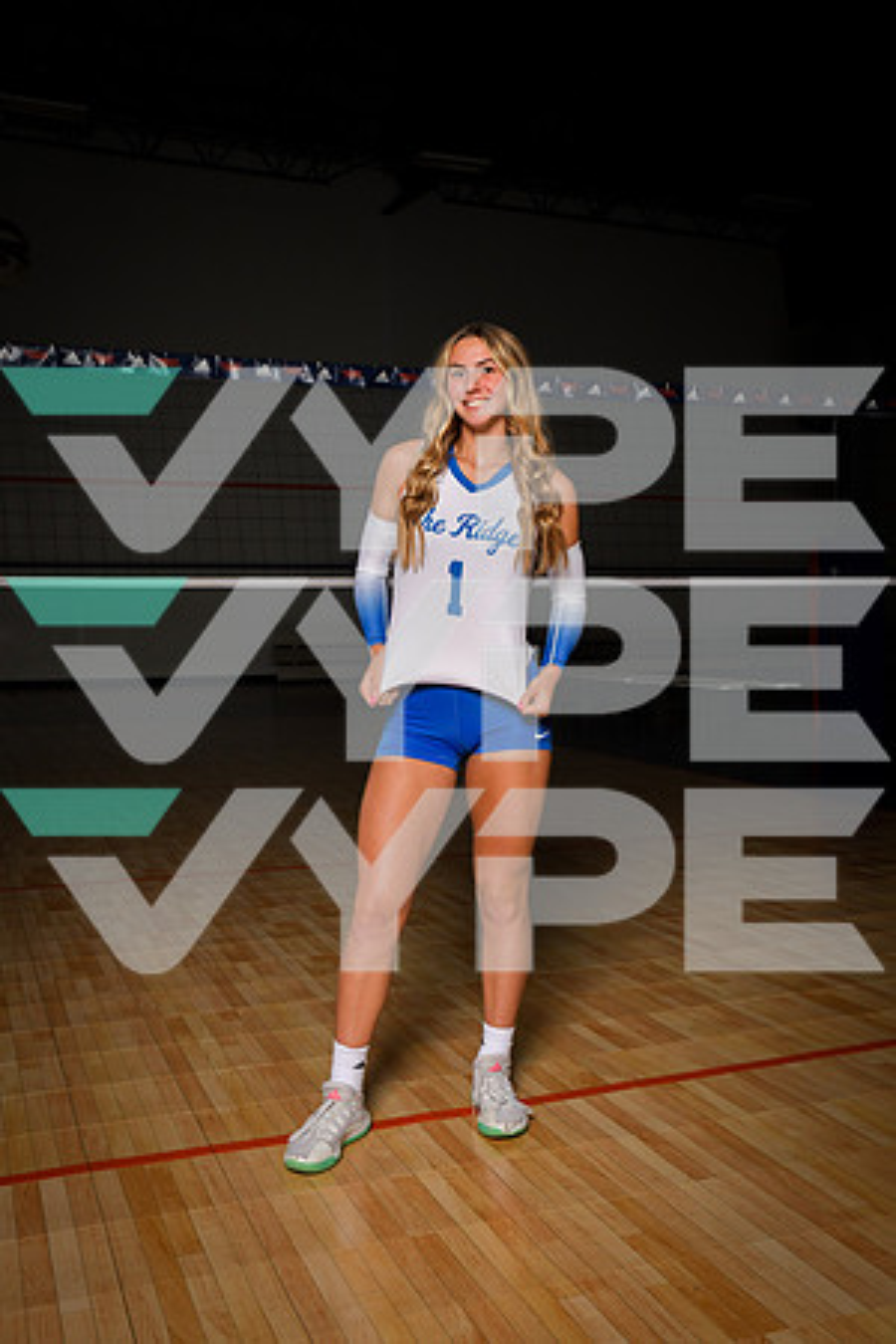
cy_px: 672
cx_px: 448
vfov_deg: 54.4
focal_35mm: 35
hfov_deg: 37.9
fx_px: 1307
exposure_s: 1/320
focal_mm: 35
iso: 1000
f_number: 7.1
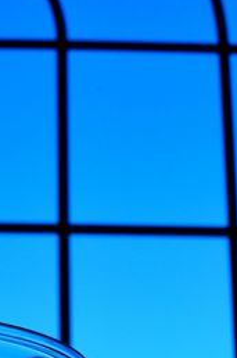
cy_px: 405
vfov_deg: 15.3
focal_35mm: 130
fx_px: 1291
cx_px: -18
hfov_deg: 10.4
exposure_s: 1/125
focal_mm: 35
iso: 400
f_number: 14
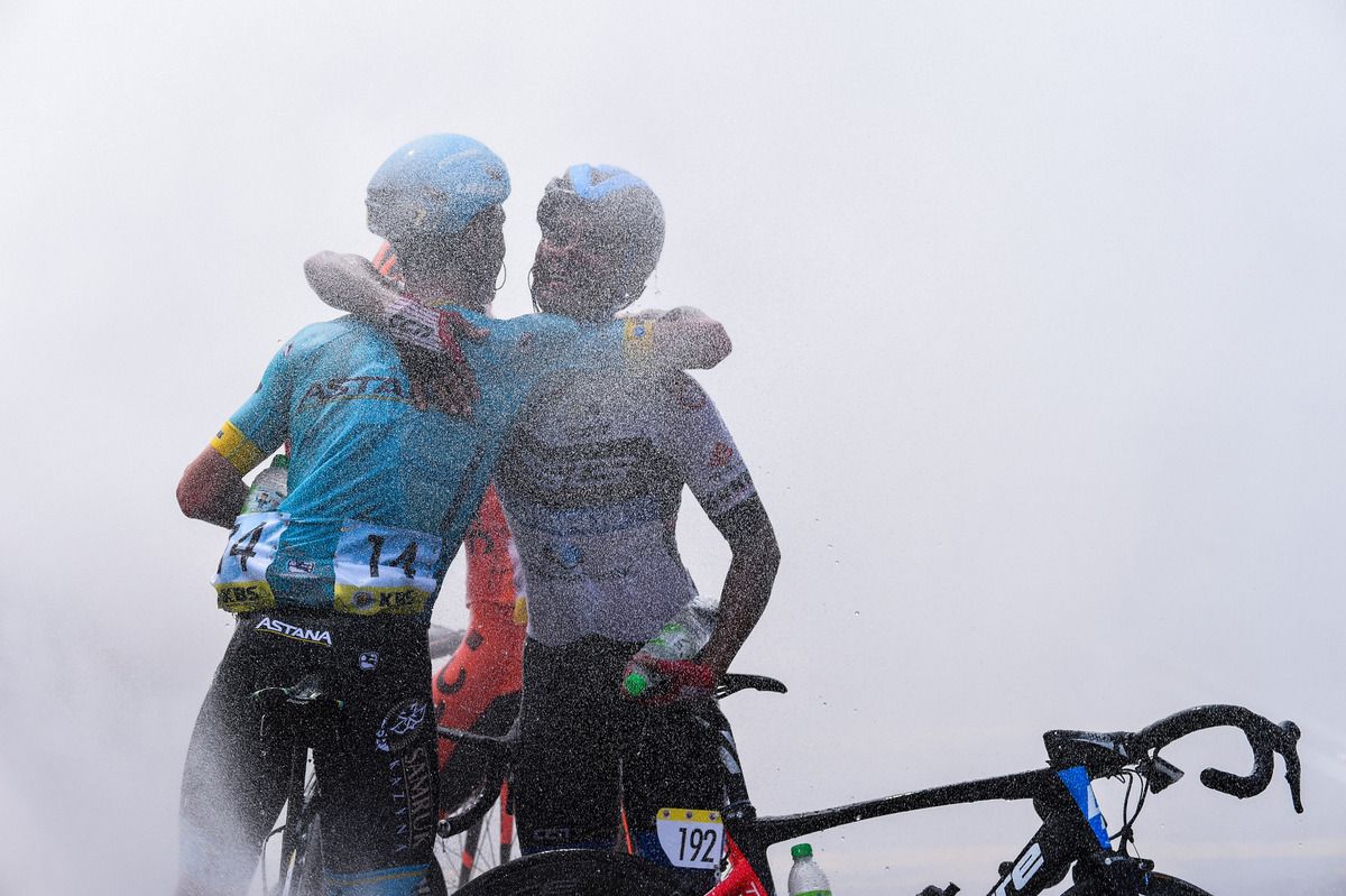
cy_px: 448
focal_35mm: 102
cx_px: 673
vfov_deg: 13.4
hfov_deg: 20.0
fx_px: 3812
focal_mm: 102
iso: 500
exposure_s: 1/1600
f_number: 9
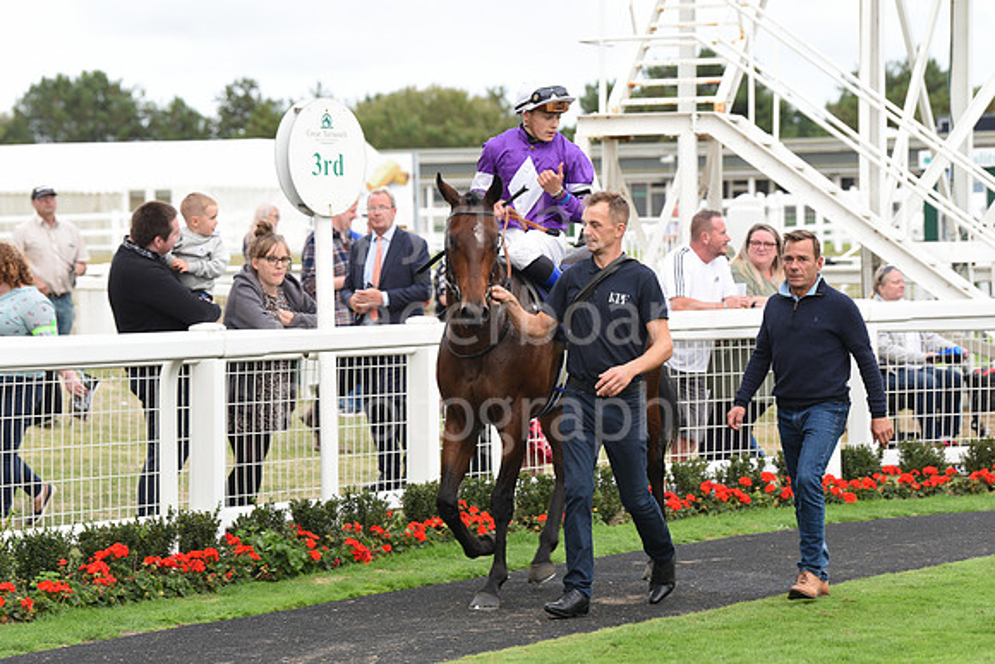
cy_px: 332
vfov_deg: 9.2
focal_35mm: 150
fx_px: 4147
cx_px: 498
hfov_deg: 13.7
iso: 400
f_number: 5.6
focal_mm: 150
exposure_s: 1/160
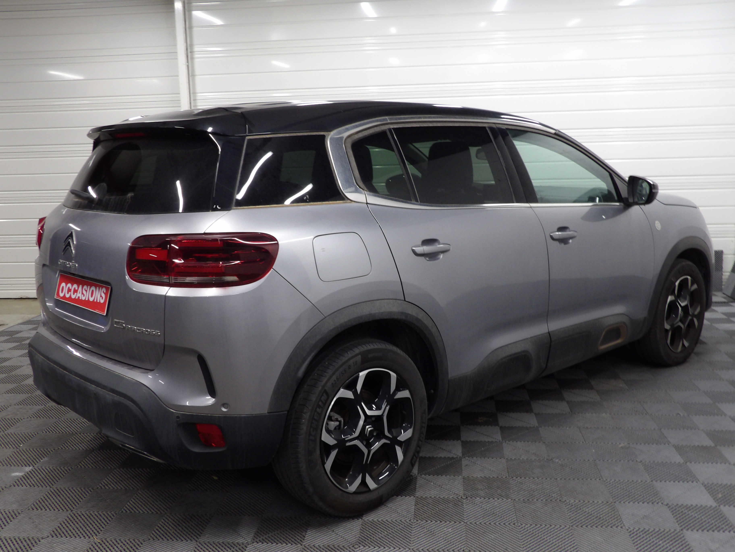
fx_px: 701
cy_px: 276
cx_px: 368
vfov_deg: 42.9
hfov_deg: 55.4
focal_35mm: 33
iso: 233
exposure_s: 1/17
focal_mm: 5.9
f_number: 3.6
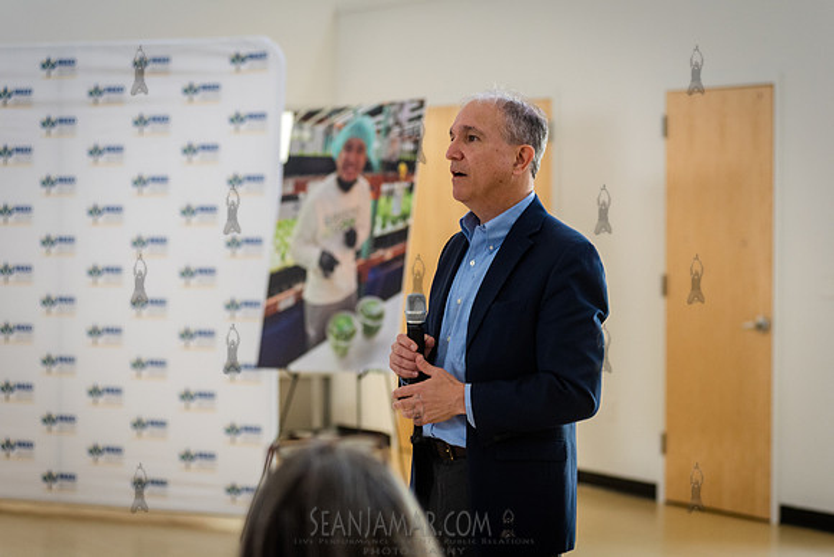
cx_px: 417
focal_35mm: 100
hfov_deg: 20.4
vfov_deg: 13.7
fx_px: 2317
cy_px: 278
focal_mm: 100
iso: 2500
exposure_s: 1/200
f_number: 3.5
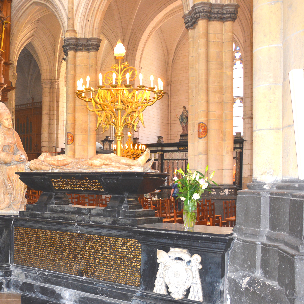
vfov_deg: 39.0
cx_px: 52
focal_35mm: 43
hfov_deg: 37.5
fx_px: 427
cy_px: 186
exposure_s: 1/60
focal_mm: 18
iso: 450
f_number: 3.5
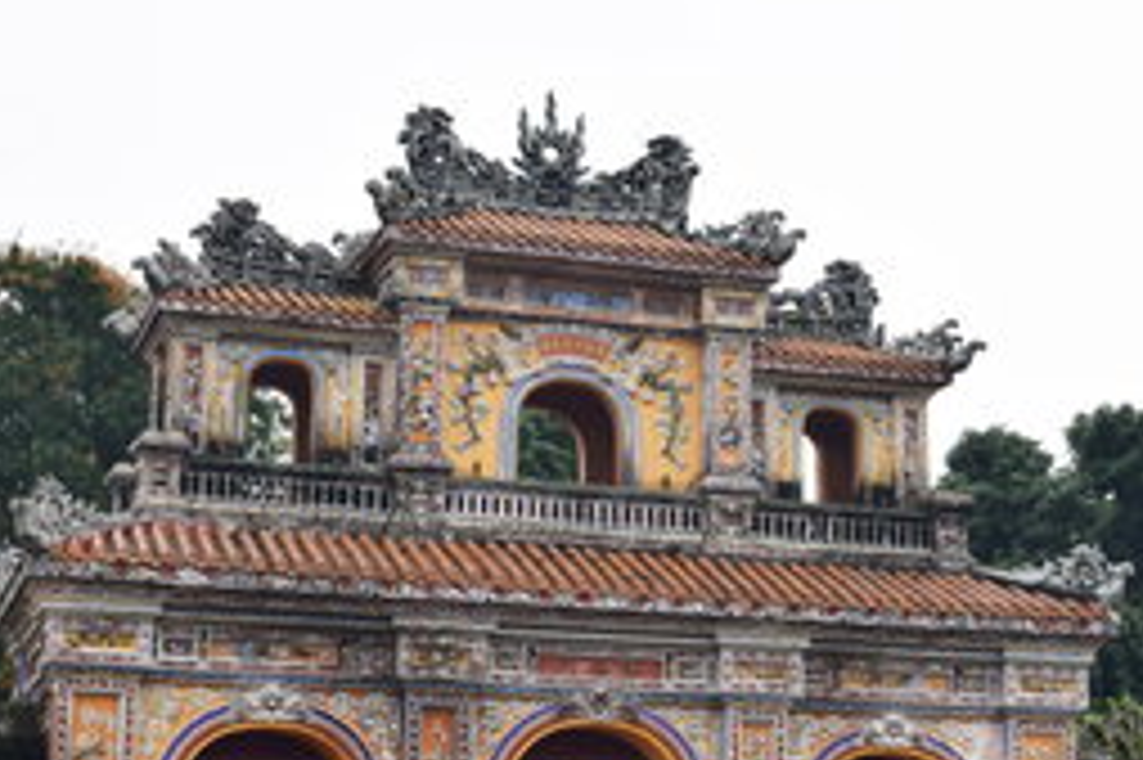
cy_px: 569
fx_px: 2253
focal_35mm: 71
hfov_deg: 28.5
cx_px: 576
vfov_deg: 19.0
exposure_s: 1/40
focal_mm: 30
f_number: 7.1
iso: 400
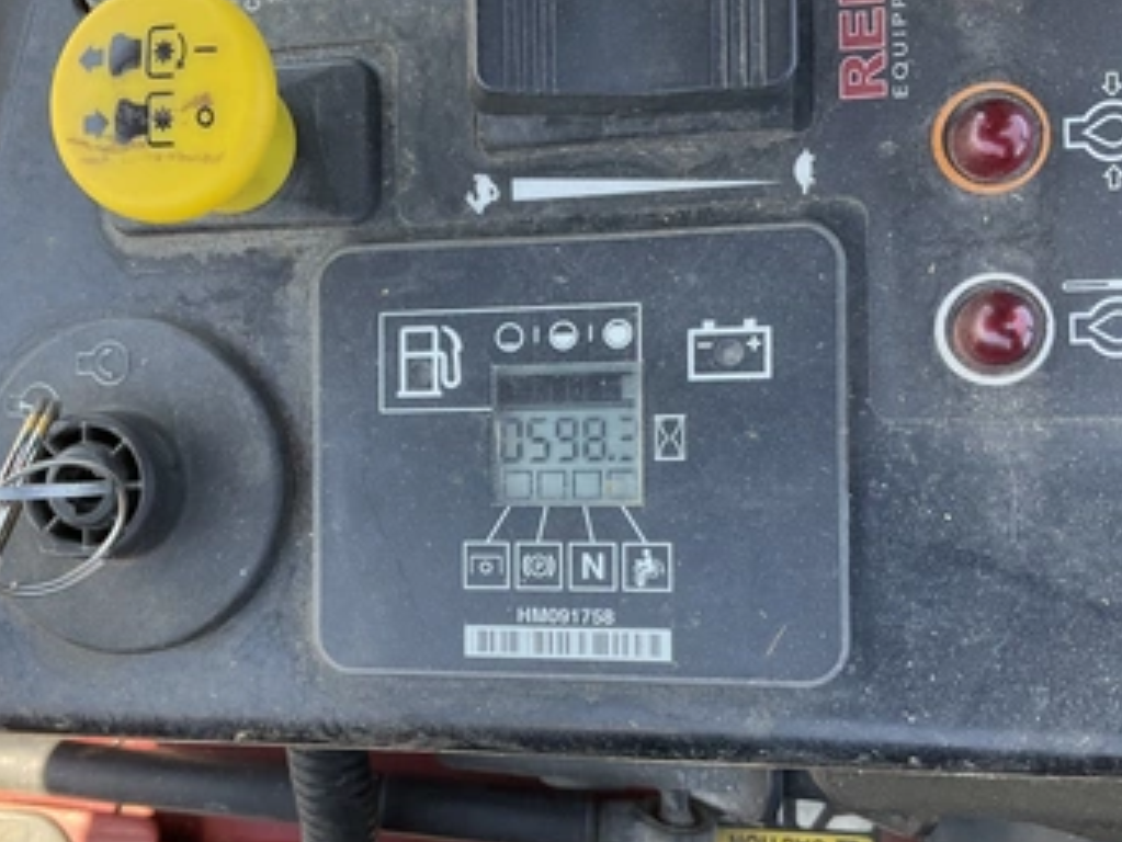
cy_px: 460
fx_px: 1102
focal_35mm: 34
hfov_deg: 53.8
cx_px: 494
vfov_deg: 41.8
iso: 32
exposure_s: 1/154
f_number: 1.8
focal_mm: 3
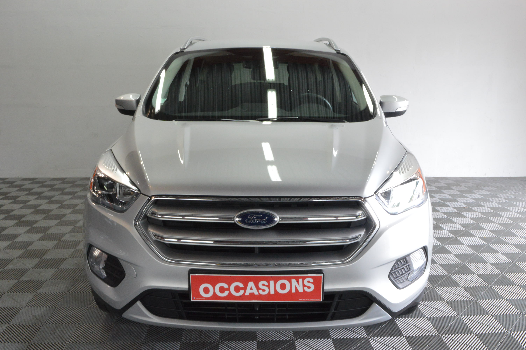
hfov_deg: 57.3
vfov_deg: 39.9
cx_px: 263
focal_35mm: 33
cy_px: 175
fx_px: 482
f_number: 25
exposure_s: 1/13
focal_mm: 22
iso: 1600
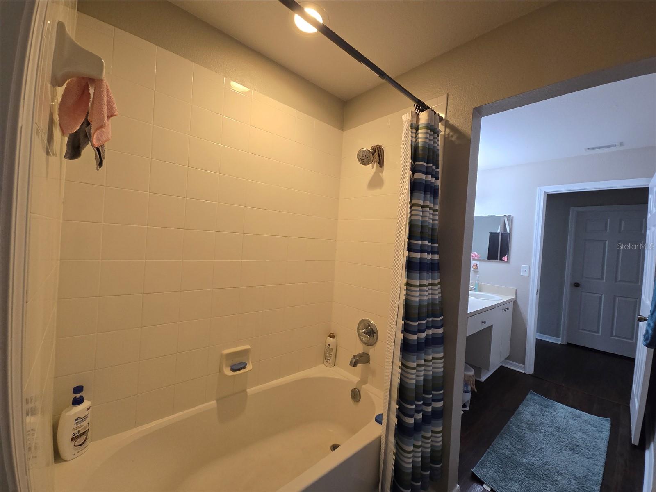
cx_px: 328
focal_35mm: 13
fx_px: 246
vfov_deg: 89.9
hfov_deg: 106.2
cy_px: 246
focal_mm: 2.2
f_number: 2.2
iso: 200
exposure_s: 1/60
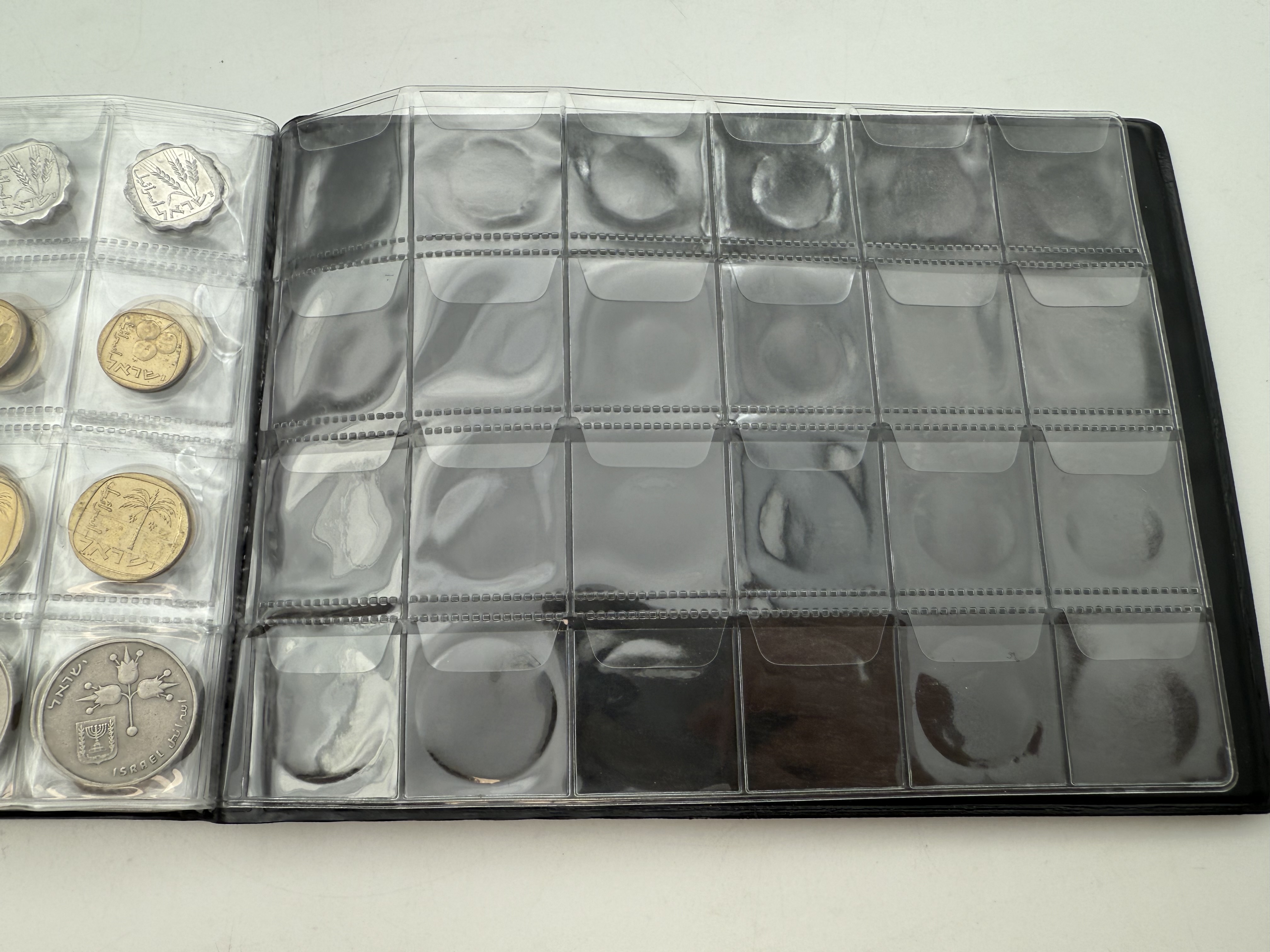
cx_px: 635
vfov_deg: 56.8
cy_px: 476
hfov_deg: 71.6
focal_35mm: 24
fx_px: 881
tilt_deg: -78.2
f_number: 2.2
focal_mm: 2.22
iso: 40
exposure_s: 1/171
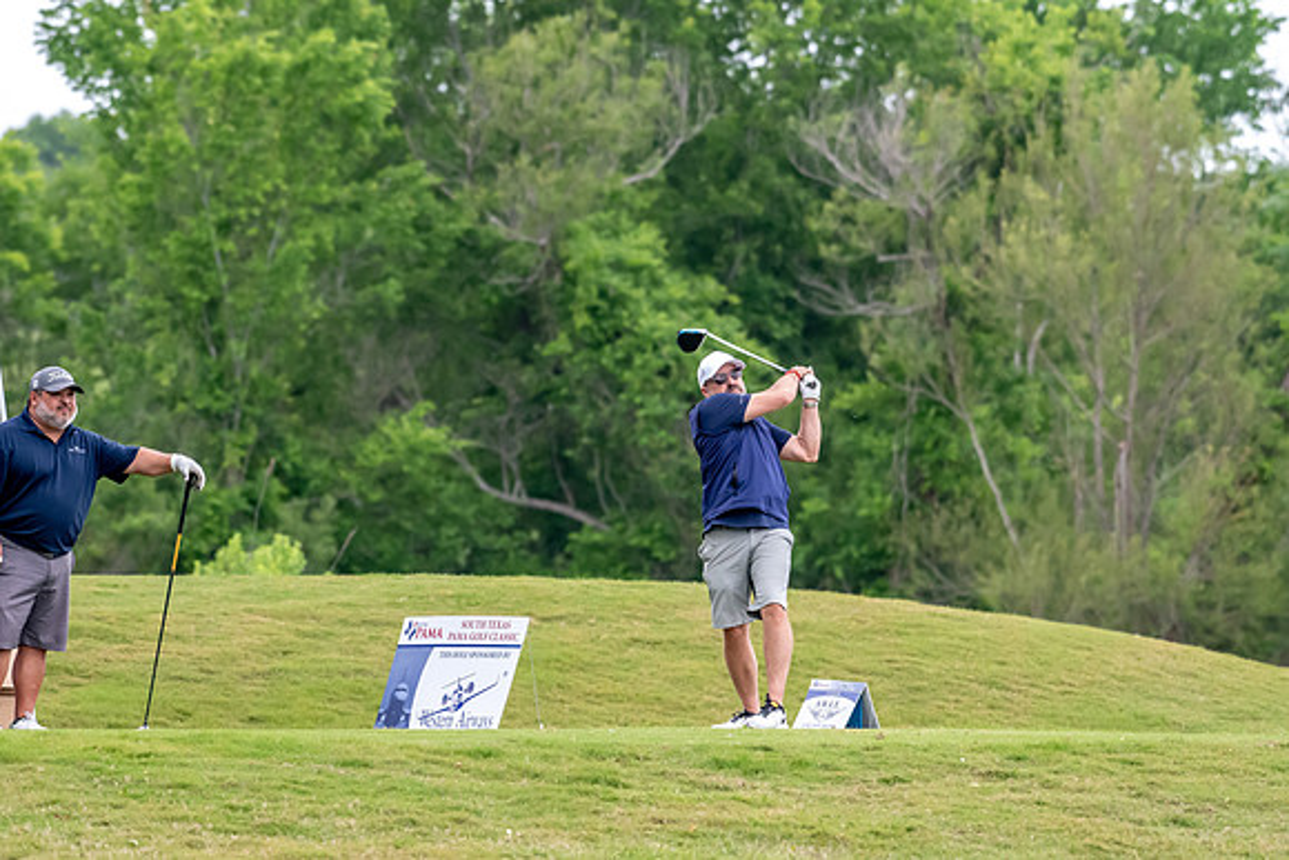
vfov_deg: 3.4
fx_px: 14504
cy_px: 430
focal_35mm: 405
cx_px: 644
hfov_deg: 5.1
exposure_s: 1/2000
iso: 2500
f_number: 5.6
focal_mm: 270
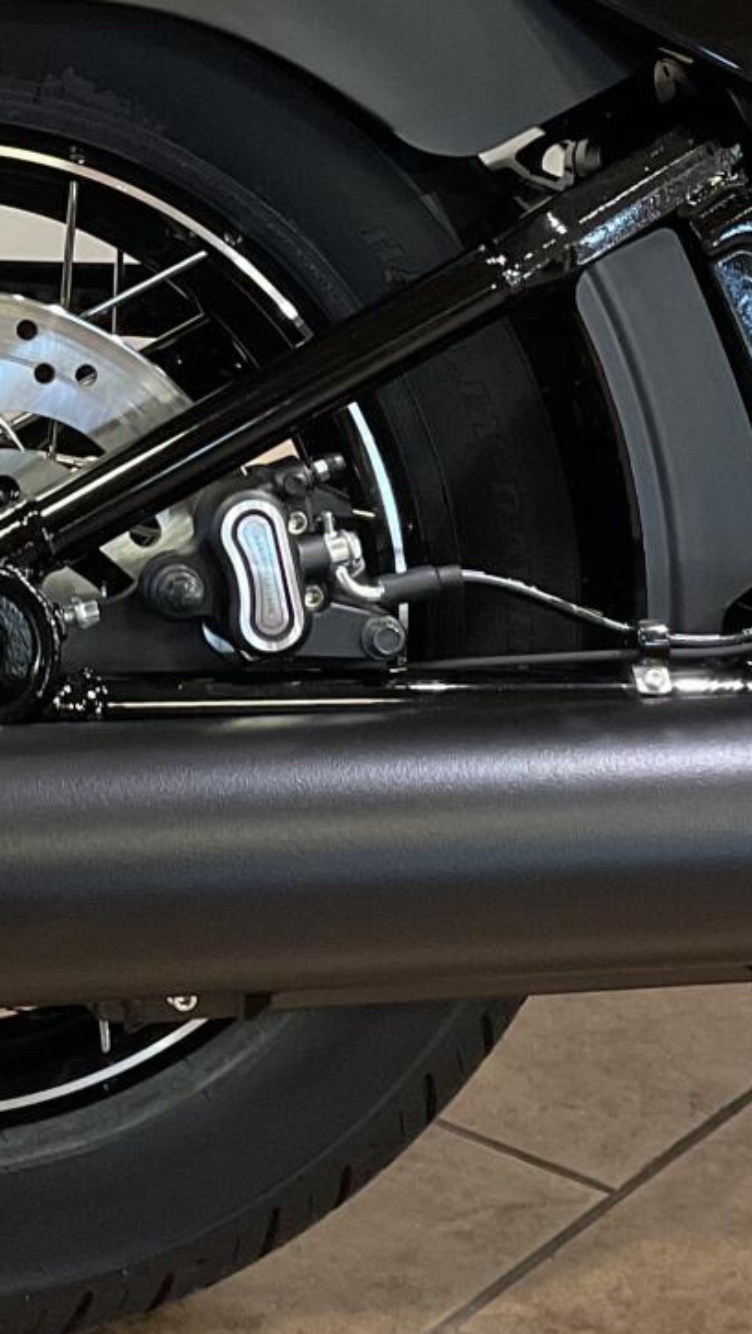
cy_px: 320
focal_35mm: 87
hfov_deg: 13.8
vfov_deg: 24.2
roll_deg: +0.2
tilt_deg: -15.3
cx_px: 70
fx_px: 3080
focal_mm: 3
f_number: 1.8
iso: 125
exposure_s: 1/60
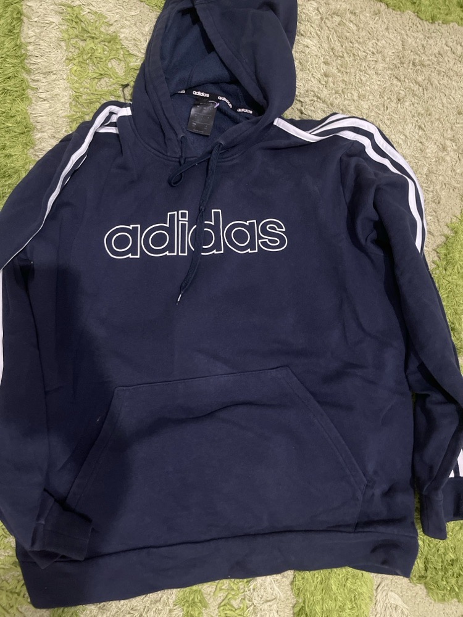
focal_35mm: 26
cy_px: 308
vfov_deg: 67.3
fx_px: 464
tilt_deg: -81.9
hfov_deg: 53.1
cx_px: 232
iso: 800
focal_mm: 5.1
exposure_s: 1/30
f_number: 1.6
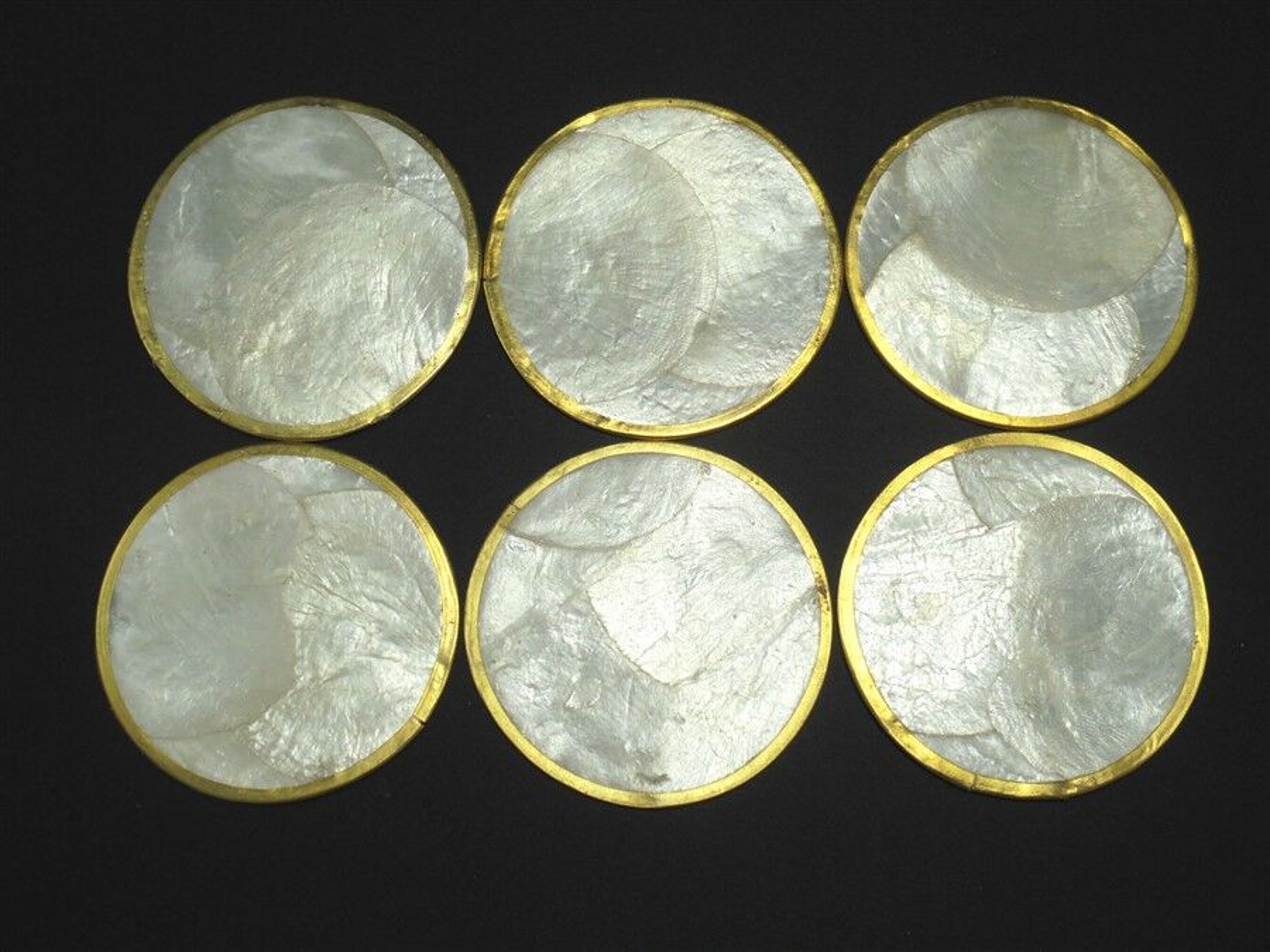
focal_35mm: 43
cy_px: 476
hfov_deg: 43.9
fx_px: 1578
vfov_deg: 33.6
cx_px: 635
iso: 100
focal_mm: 7.8
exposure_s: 1/160
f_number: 4.5
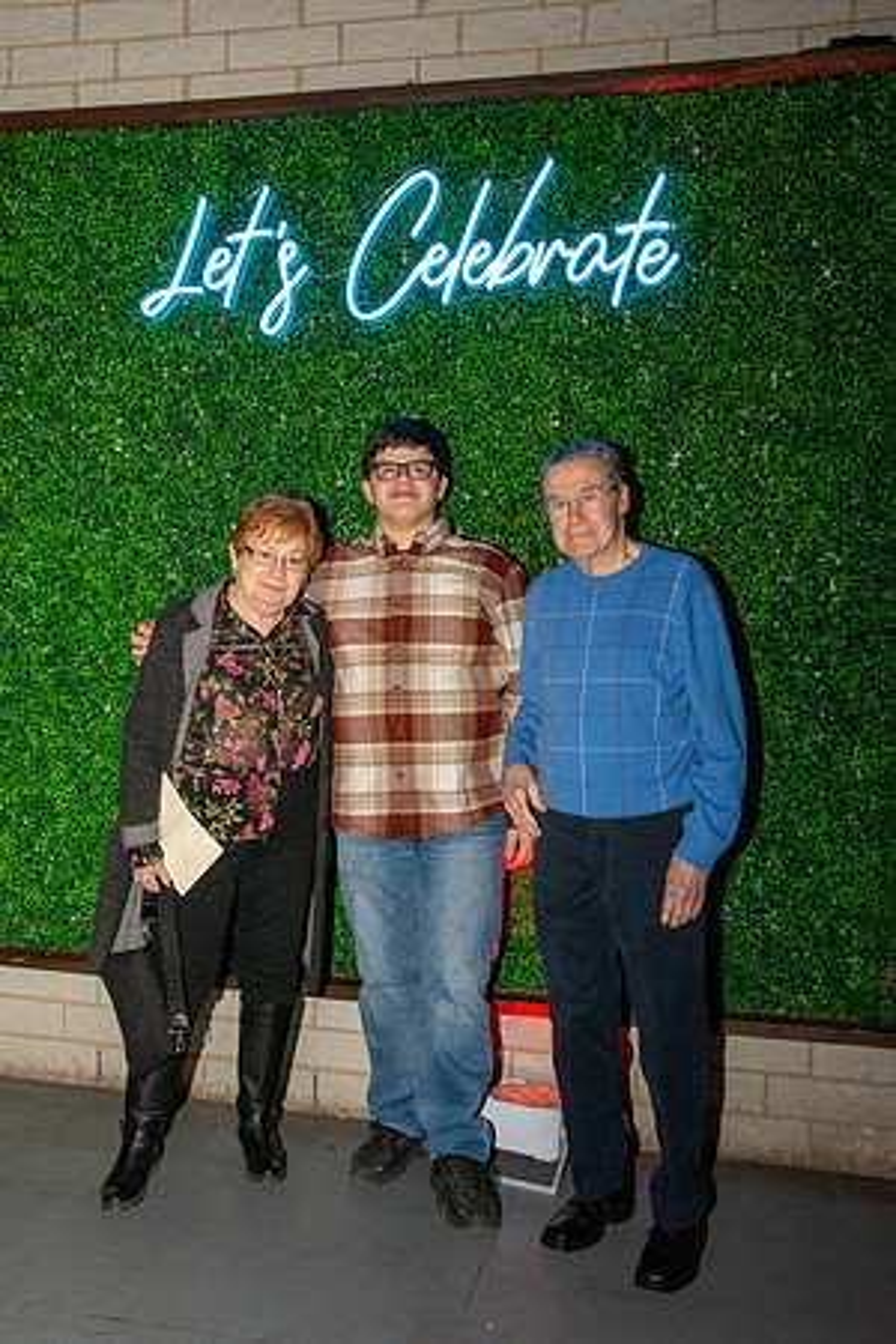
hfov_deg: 40.0
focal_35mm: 33
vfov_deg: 57.2
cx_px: 448
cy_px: 672
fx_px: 1232
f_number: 11
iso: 4000
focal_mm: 22
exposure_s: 1/250
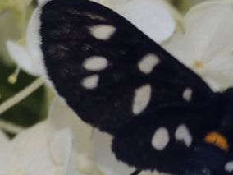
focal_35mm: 450
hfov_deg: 4.4
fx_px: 3029
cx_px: 238
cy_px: 150
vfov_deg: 3.3
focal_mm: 26.9
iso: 160
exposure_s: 1/60
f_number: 5.4
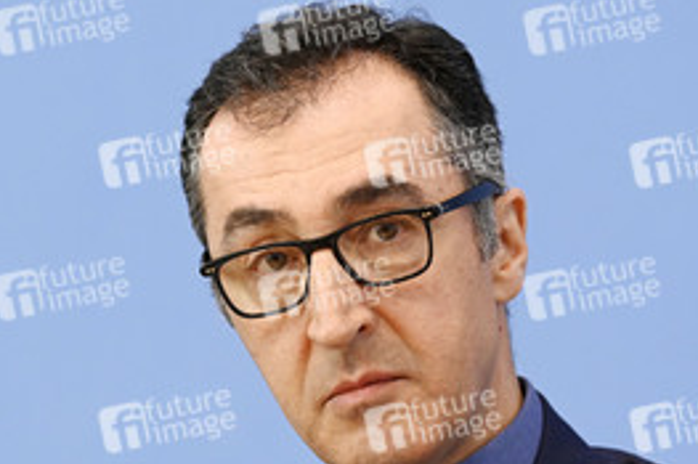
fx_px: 4321
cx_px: 362
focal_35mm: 223
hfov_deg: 9.2
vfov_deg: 6.1
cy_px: 355
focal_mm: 130
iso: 2500
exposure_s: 1/1250
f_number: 4
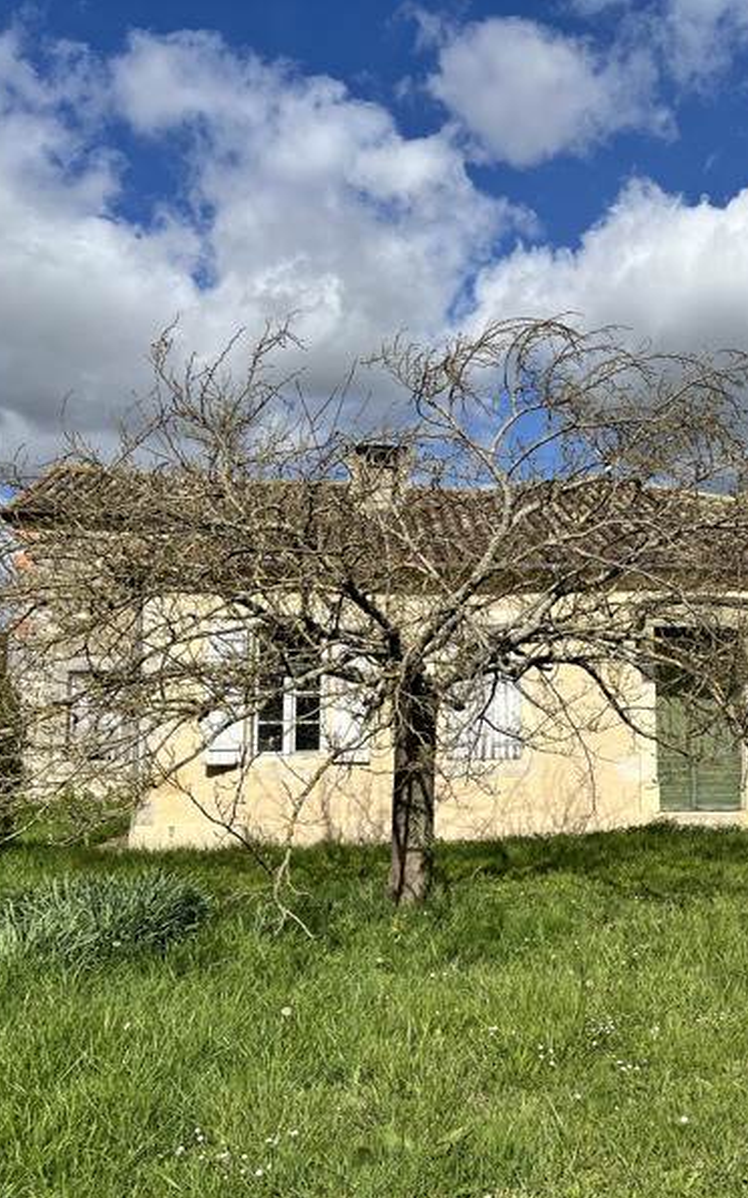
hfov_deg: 33.5
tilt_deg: +6.8
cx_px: 585
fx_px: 1208
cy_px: 601
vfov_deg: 52.8
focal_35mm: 37
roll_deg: +1.3
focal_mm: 5.1
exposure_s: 1/6897
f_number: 1.6
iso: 50
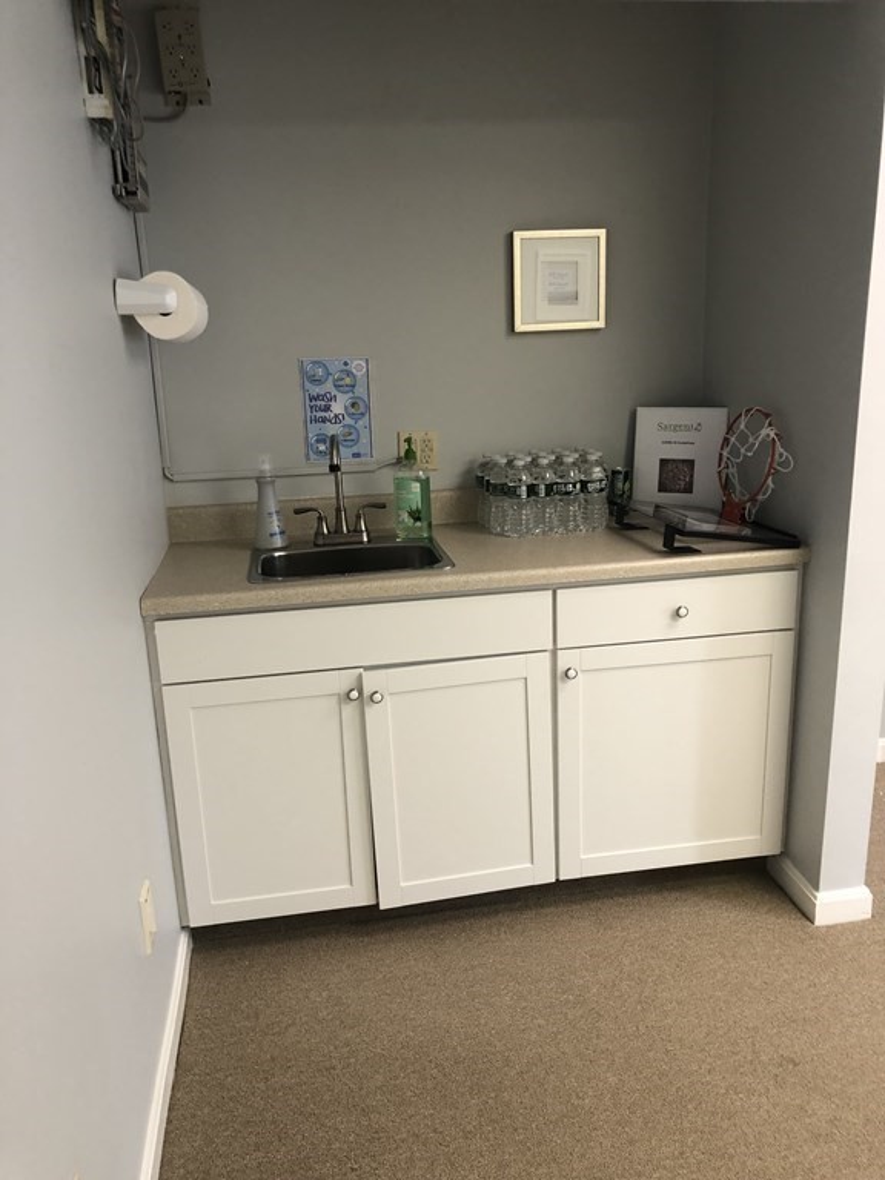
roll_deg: +1.7
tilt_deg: -15.8
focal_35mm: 28
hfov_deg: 49.7
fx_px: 954
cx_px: 442
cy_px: 590
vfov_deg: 63.4
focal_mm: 4
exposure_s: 1/30
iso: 32
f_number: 1.8
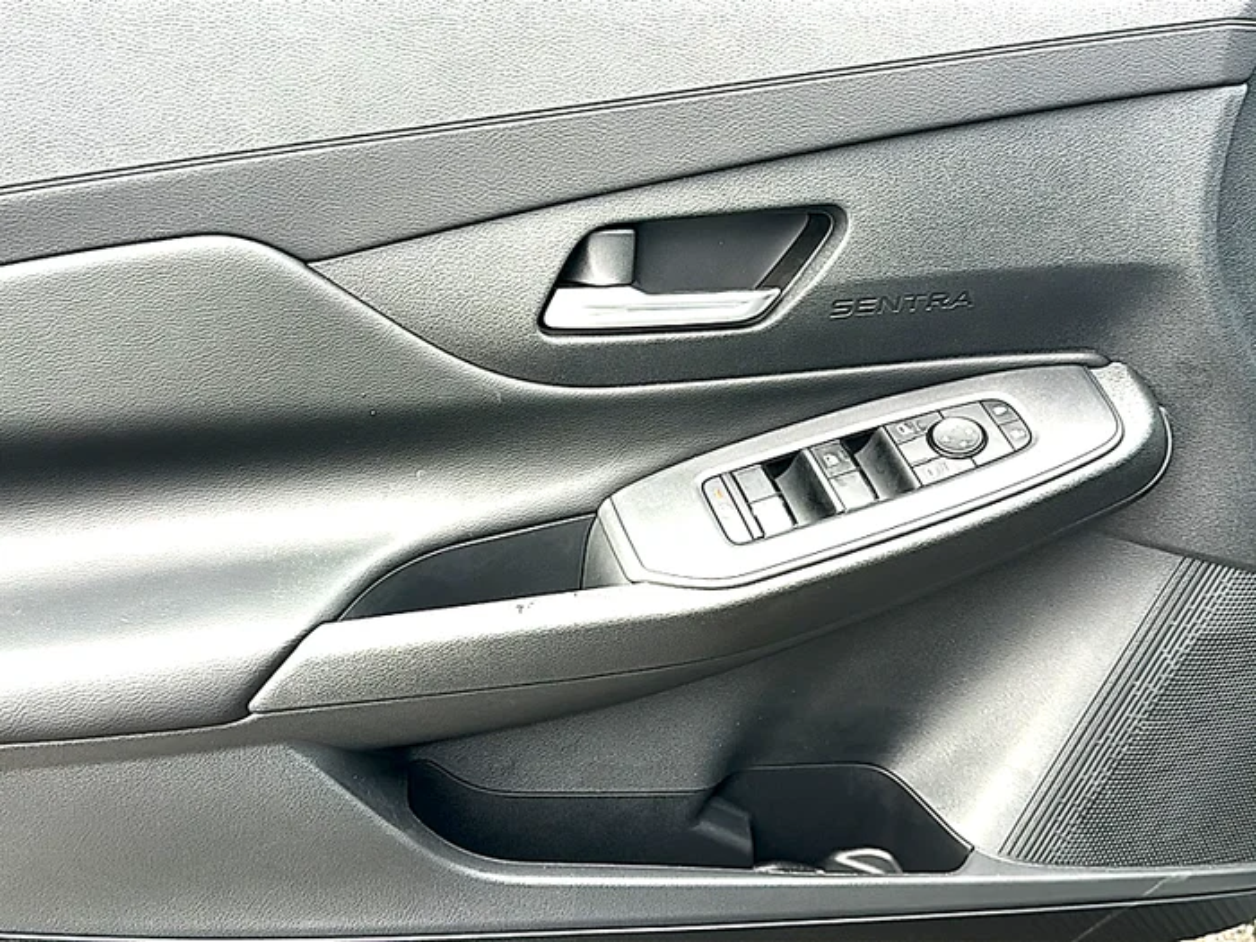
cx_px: 628
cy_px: 471
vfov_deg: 40.7
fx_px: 1270
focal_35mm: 35
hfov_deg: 52.6
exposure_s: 1/206
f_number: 1.78
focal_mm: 6.86
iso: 80
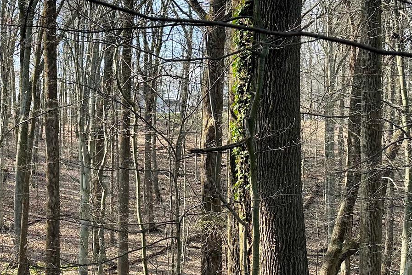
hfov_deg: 32.9
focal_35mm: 57
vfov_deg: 23.8
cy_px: 153
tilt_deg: +0.7
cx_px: 25
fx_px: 652
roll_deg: +0.2
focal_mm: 6.86
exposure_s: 1/580
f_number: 1.78
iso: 80
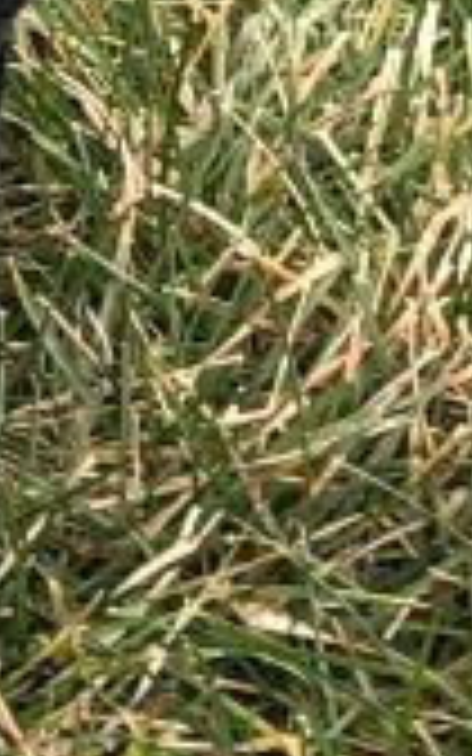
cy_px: 351
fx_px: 4837
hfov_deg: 4.9
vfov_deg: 8.9
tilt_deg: -46.3
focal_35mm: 235
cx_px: -1517
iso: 20
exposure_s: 1/124
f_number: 1.8
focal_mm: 3.99
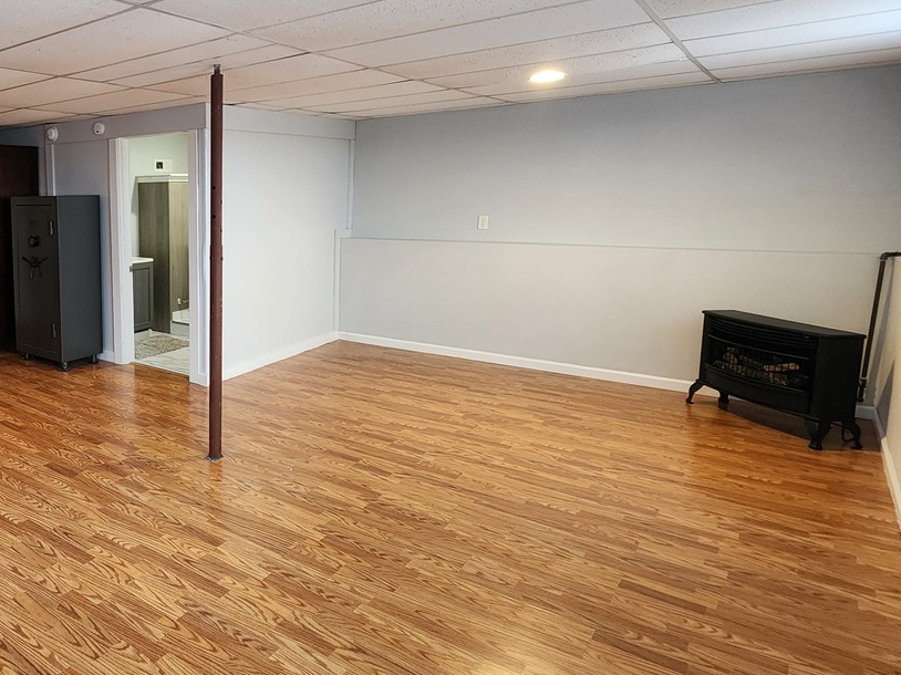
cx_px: 112
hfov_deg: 63.4
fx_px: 598
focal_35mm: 23
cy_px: 279
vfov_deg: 58.5
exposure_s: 1/60
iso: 320
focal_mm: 2.2
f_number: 2.2
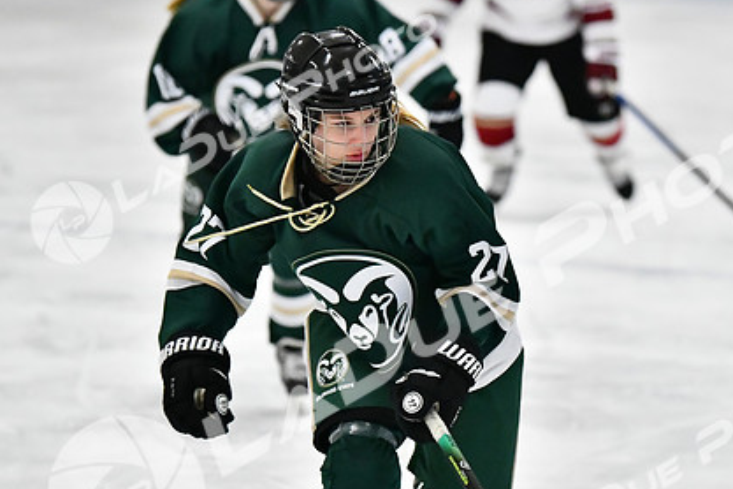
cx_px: 438
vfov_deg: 4.4
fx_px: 6373
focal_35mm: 313
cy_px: 314
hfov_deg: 6.6
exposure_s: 1/1250
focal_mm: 150
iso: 8000
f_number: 2.8
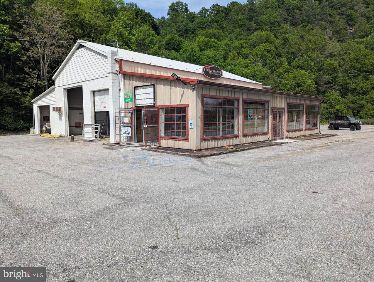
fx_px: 260
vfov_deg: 56.9
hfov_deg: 71.5
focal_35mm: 24
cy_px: 141
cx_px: 187
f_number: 1.85
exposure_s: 1/3145
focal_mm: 6.81
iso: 46
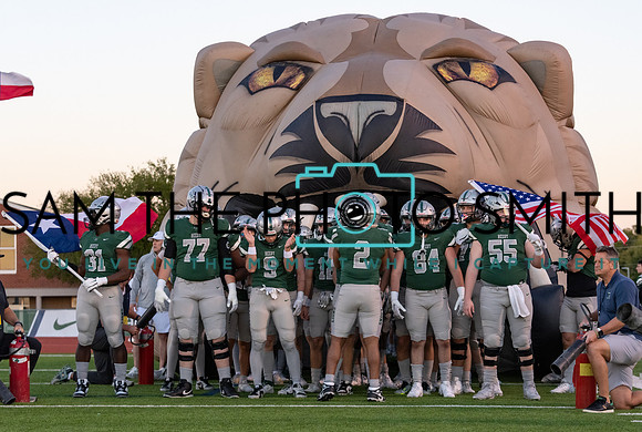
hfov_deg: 22.8
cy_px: 271
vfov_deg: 15.4
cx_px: 370
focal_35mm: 89
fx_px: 1590
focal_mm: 70
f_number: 4
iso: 2500
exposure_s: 1/1250
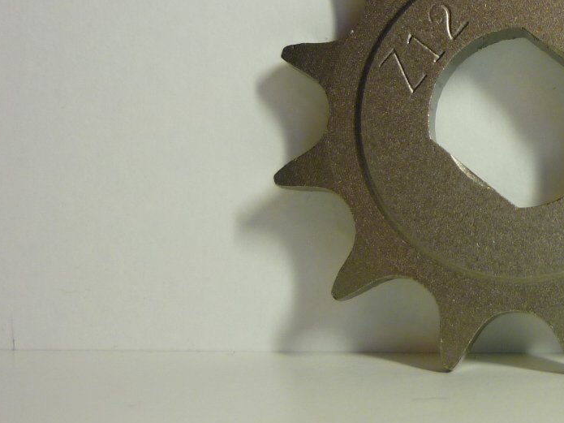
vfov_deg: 19.3
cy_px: 110
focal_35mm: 76
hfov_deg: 24.7
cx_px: 540
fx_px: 1238
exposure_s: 1/25
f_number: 2.8
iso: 80
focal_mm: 5.5
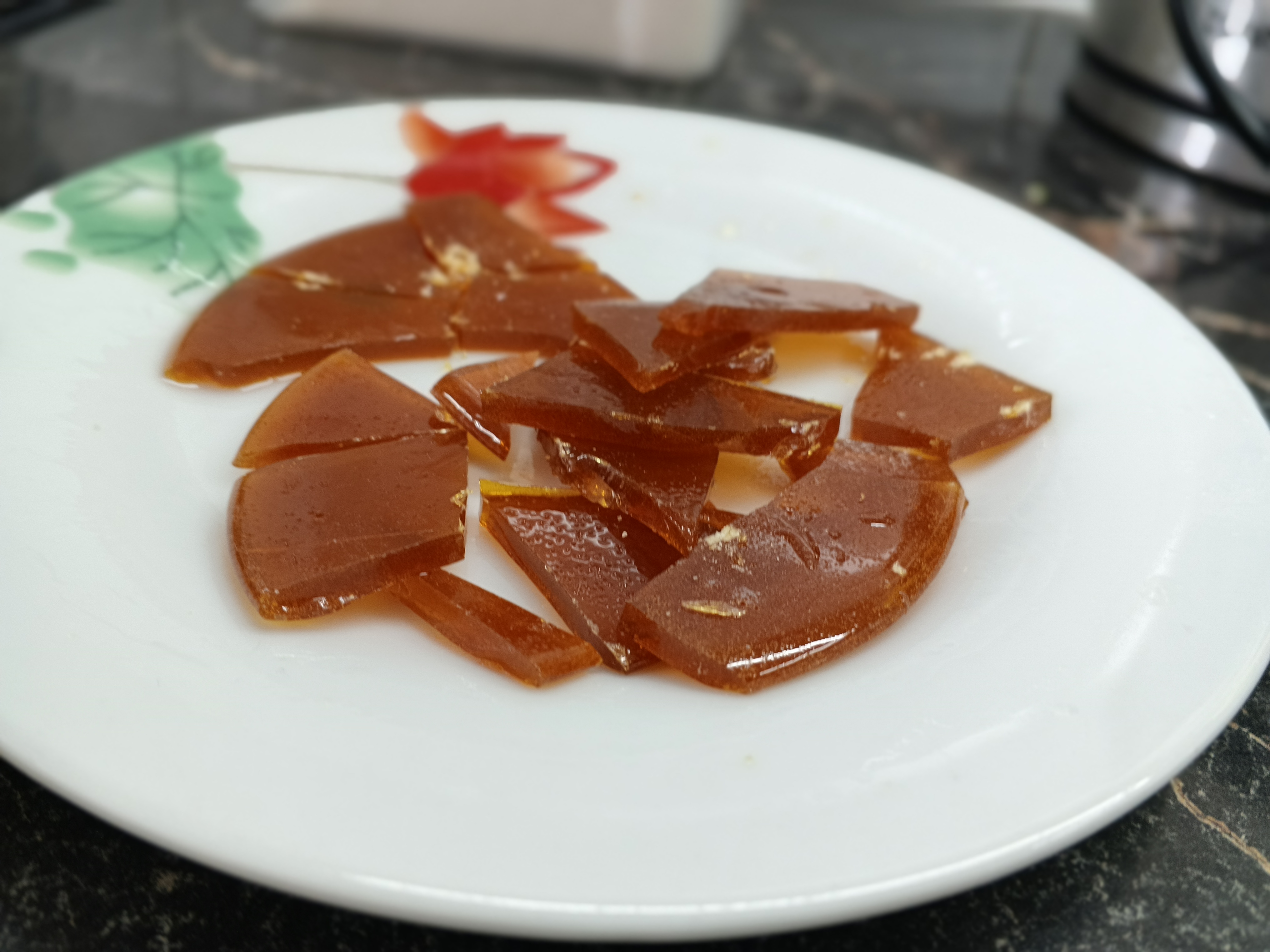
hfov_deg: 73.9
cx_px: 635
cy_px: 476
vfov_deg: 58.9
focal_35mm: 23
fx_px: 844
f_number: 1.6
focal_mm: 4.09
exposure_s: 1/50
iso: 213
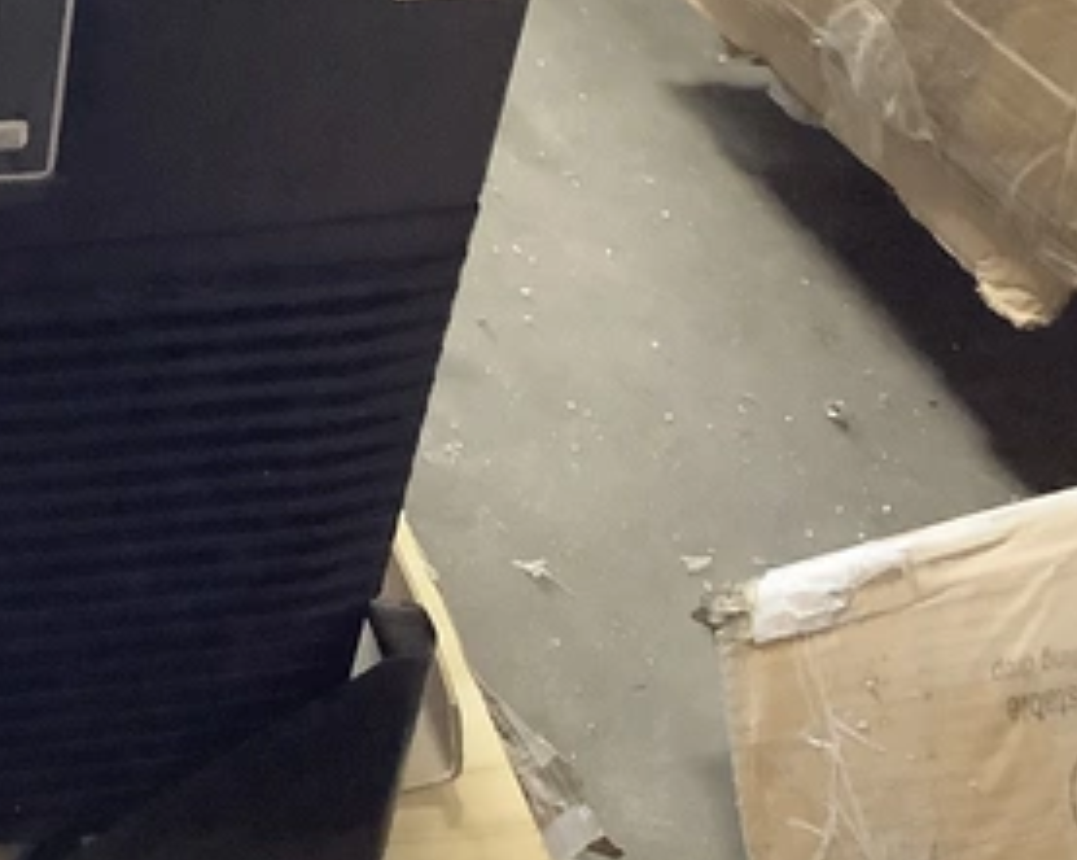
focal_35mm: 82
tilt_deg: -39.2
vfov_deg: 18.3
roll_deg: -2.3
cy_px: 25
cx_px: -284
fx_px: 2611
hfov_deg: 21.3
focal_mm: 3.3
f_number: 2.4
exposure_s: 1/30
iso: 400
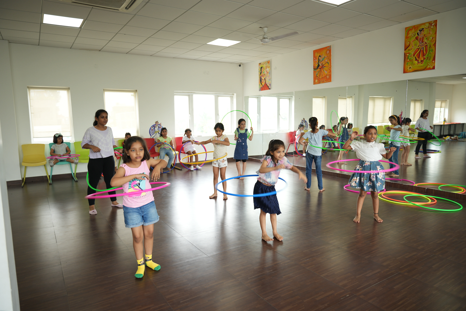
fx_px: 311
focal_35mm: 24
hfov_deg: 73.7
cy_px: 156
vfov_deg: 53.1
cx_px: 233
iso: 200
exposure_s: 1/100
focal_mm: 24
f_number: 2.8
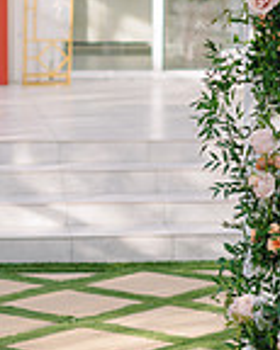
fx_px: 1524
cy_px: 204
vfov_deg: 13.1
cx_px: -7
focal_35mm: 147
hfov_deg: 10.4
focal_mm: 50
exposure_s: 1/320
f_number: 2.2
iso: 64
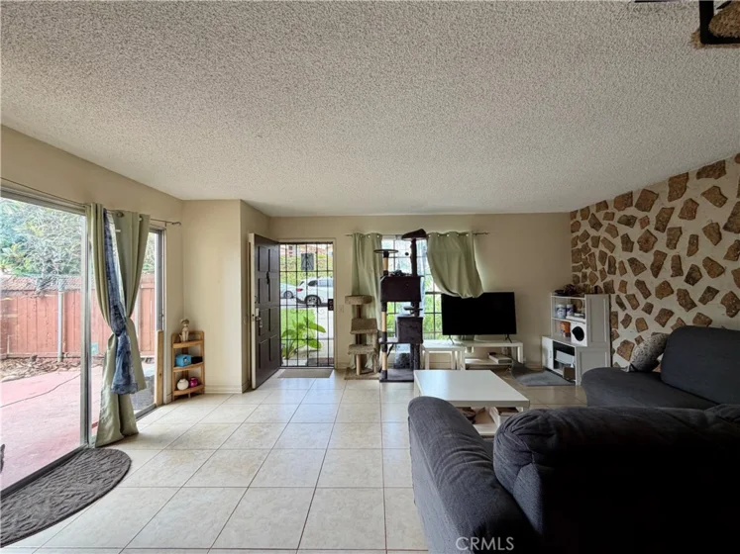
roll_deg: +1.0
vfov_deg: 85.7
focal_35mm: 14
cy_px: 277
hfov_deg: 102.1
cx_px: 370
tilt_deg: +0.5
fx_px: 299
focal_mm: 2.22
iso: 125
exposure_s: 1/120
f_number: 2.2
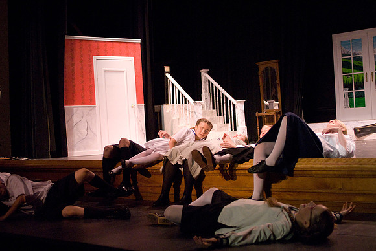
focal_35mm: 46
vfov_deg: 29.0
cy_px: 126
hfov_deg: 42.3
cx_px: 188
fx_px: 486
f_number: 2.8
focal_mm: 31
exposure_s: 1/125
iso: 1600
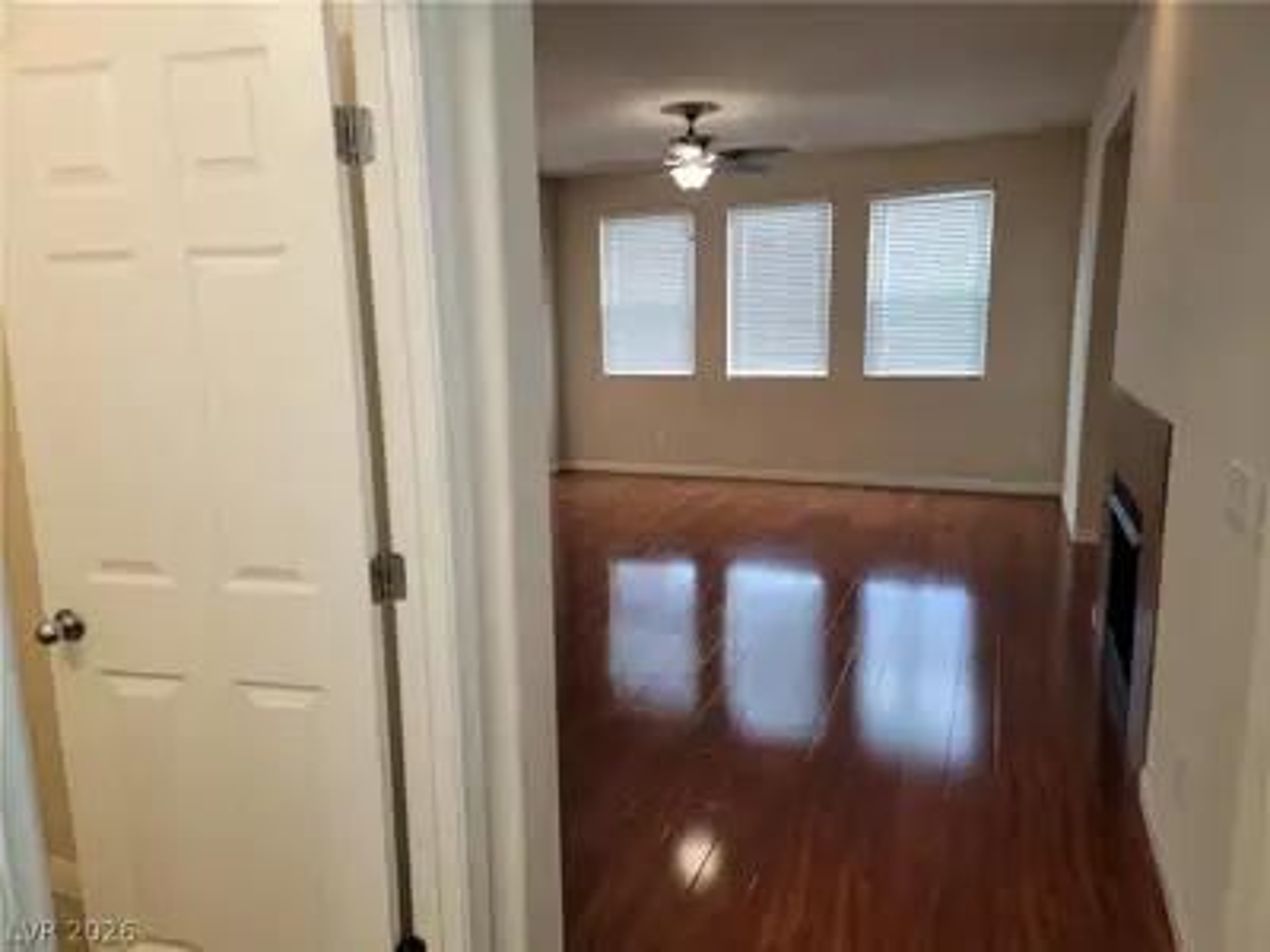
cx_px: 635
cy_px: 476
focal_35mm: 24
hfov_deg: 71.6
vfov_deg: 56.8
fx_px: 881
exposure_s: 1/60
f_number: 1.8
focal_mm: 6.7
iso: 80
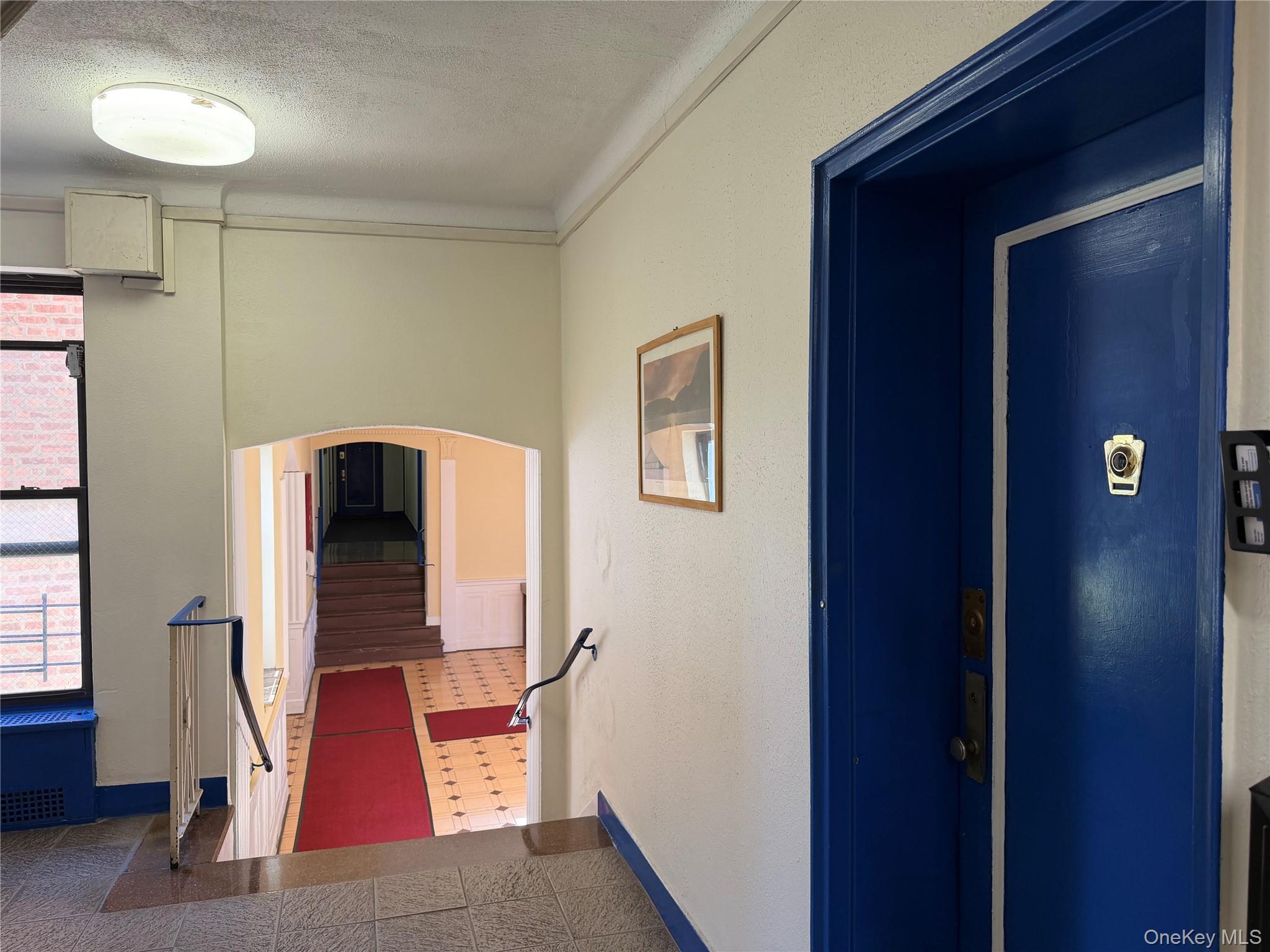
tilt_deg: -1.9
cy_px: 476
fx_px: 881
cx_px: 635
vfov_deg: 56.8
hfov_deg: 71.6
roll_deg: +0.2
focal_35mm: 24
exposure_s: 1/60
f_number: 1.78
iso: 125
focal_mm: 6.76
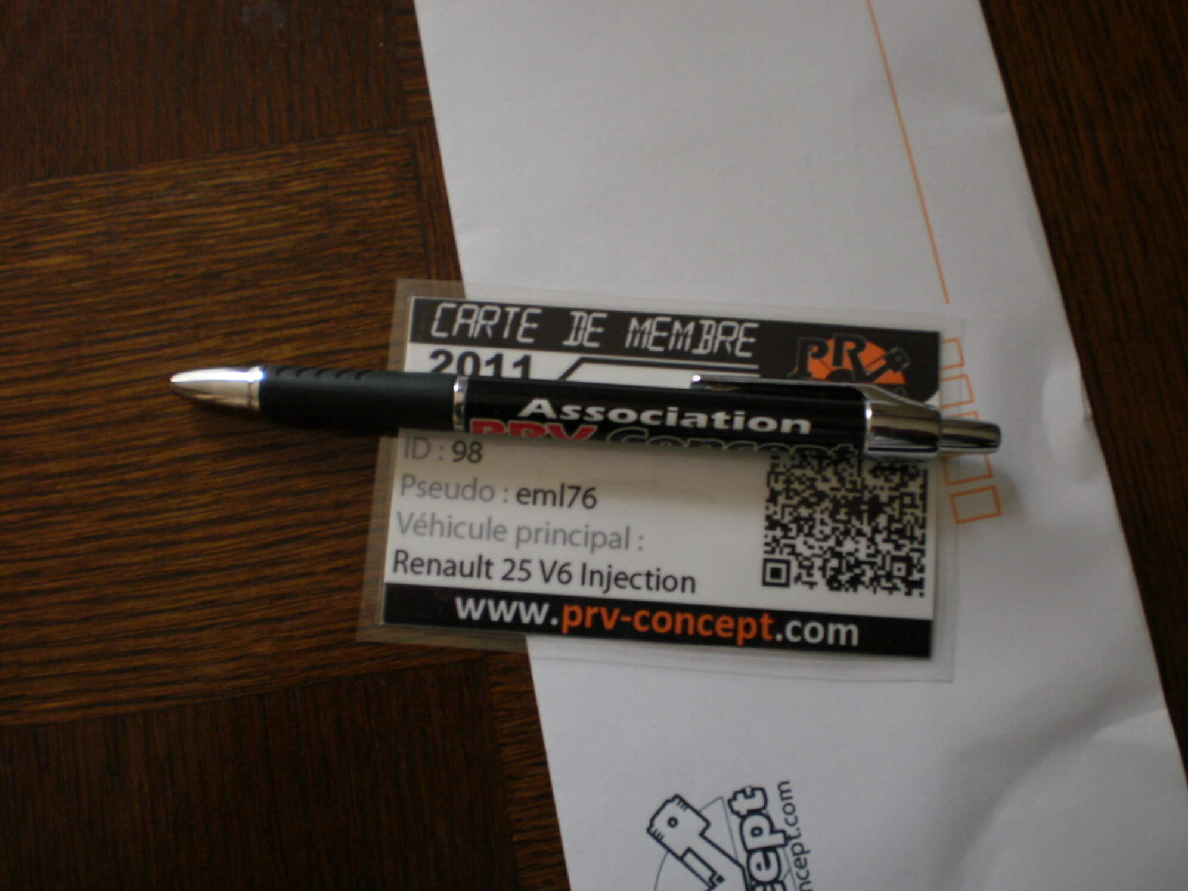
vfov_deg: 38.7
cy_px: 440
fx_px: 1270
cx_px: 582
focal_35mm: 37
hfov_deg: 50.1
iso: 125
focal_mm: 6.3
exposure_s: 1/4
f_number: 3.1
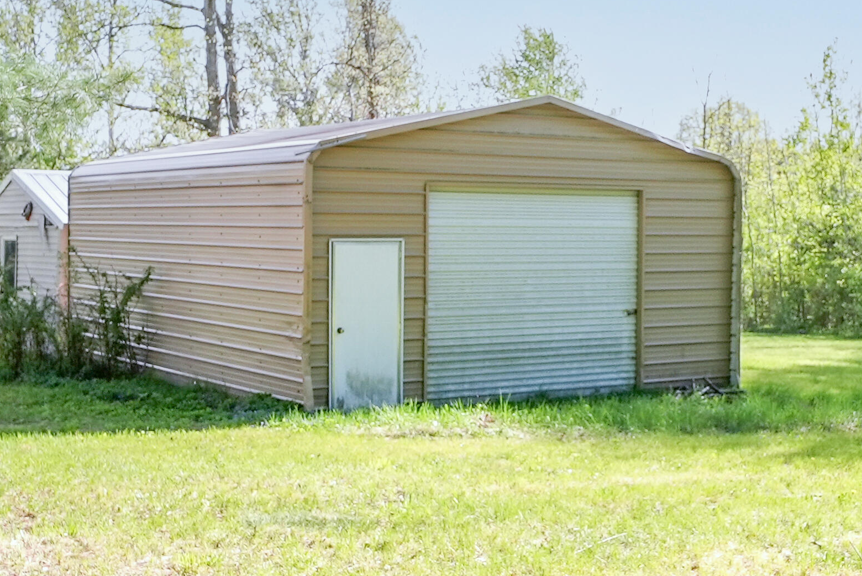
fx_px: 1318
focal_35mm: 55
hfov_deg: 35.7
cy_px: 242
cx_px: 598
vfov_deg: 24.6
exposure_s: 1/800
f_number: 7.1
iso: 800
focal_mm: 21
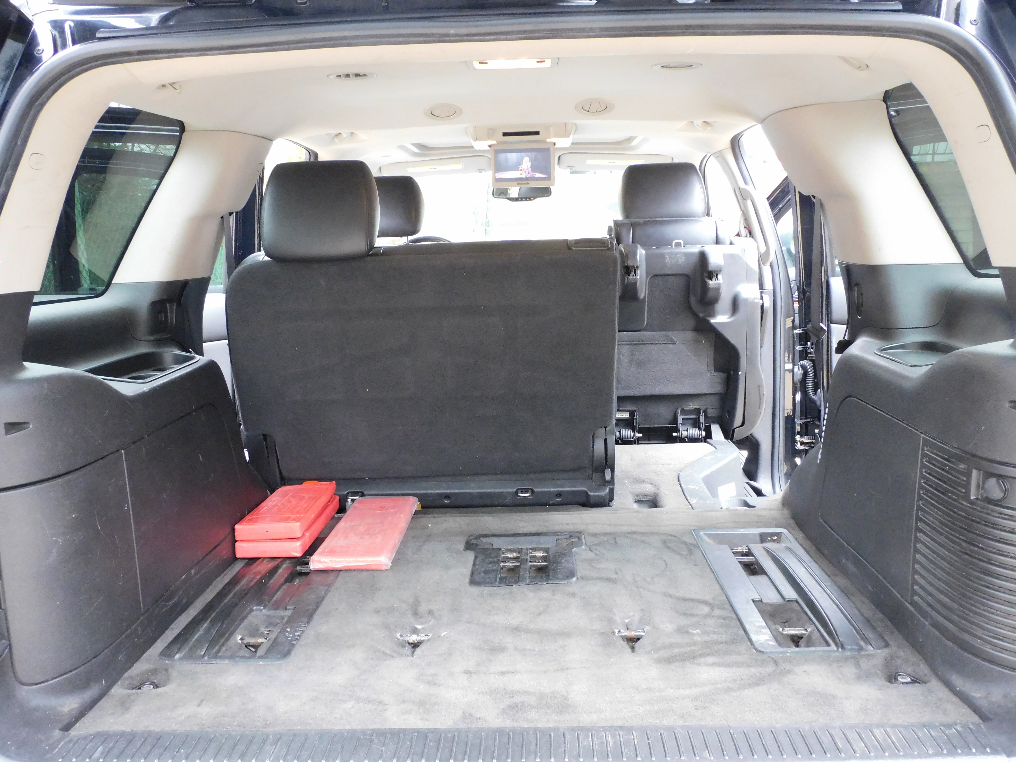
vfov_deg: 46.8
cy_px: 381
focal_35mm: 30
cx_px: 508
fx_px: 881
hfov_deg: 60.0
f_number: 3.5
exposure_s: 1/60
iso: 640
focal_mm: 5.4
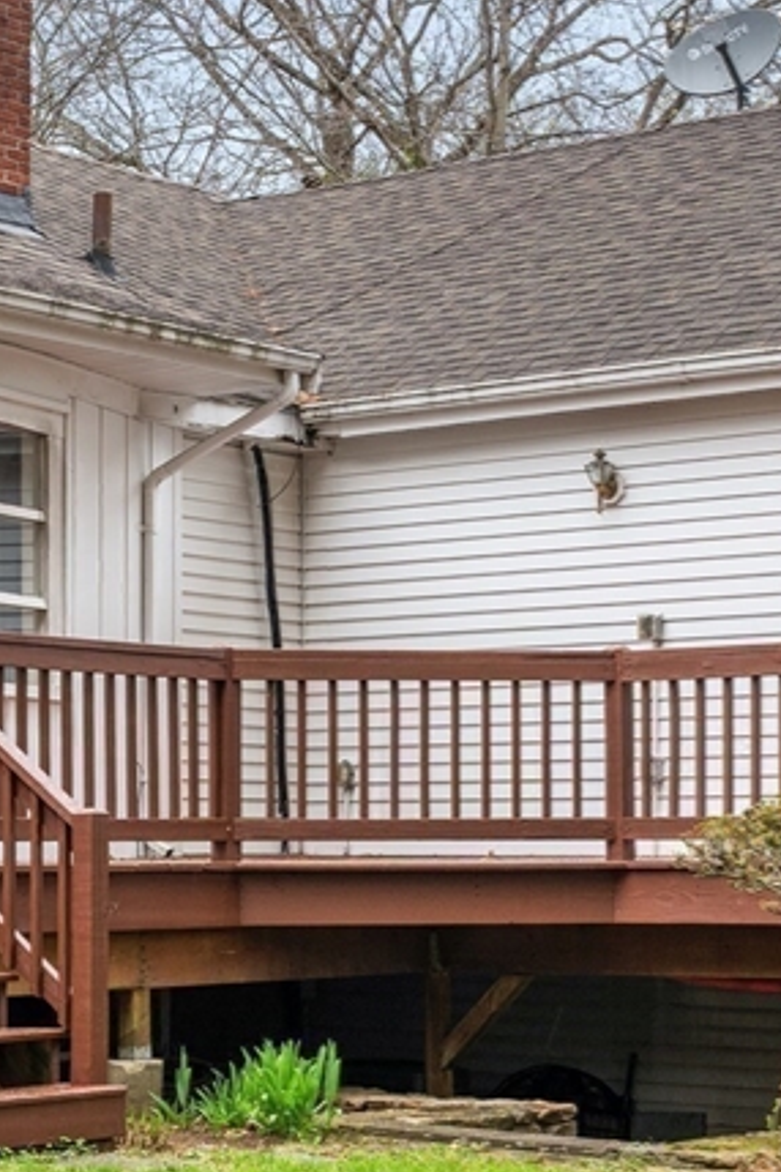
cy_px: 652
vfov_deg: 23.6
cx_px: 281
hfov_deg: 15.9
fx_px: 2798
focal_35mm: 86
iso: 200
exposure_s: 1/60
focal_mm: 24
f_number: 7.1
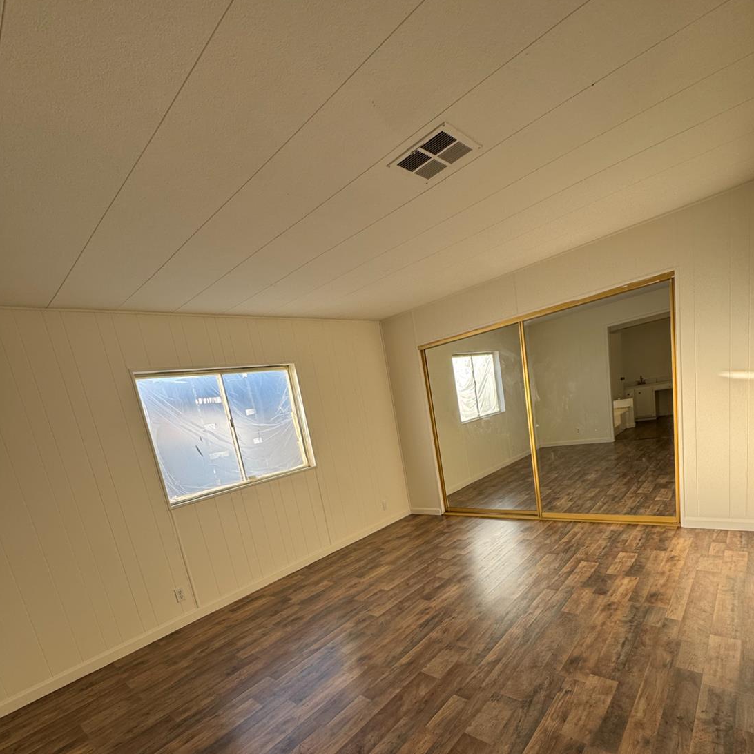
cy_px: 499
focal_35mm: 17
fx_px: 419
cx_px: 370
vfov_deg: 81.3
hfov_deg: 84.0
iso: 40
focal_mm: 2.22
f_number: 2.2
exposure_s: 1/181
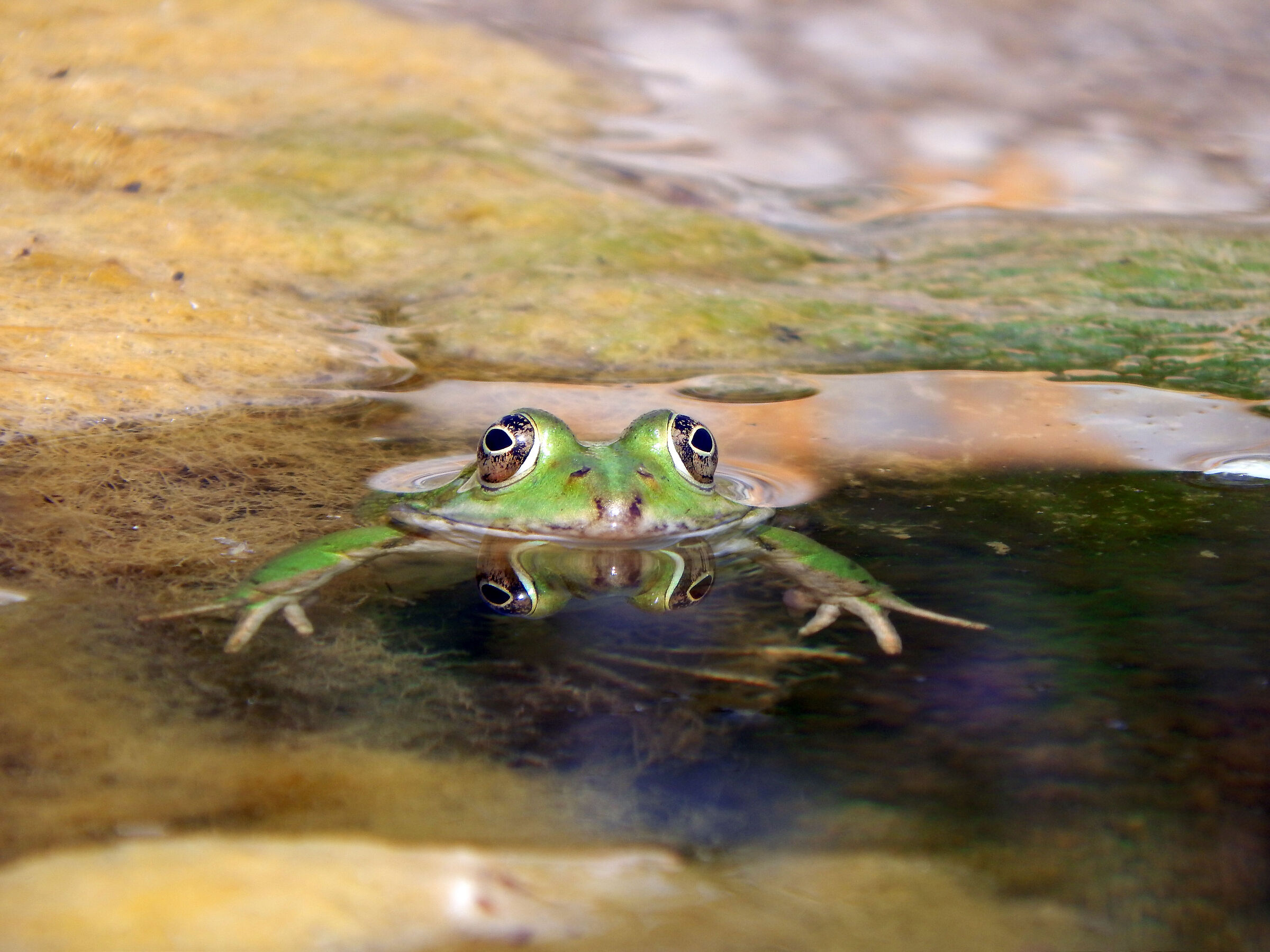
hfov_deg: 2.9
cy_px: 476
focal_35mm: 675
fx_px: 24765
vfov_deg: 2.2
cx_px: 635
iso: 125
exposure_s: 1/640
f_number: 5.8
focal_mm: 120
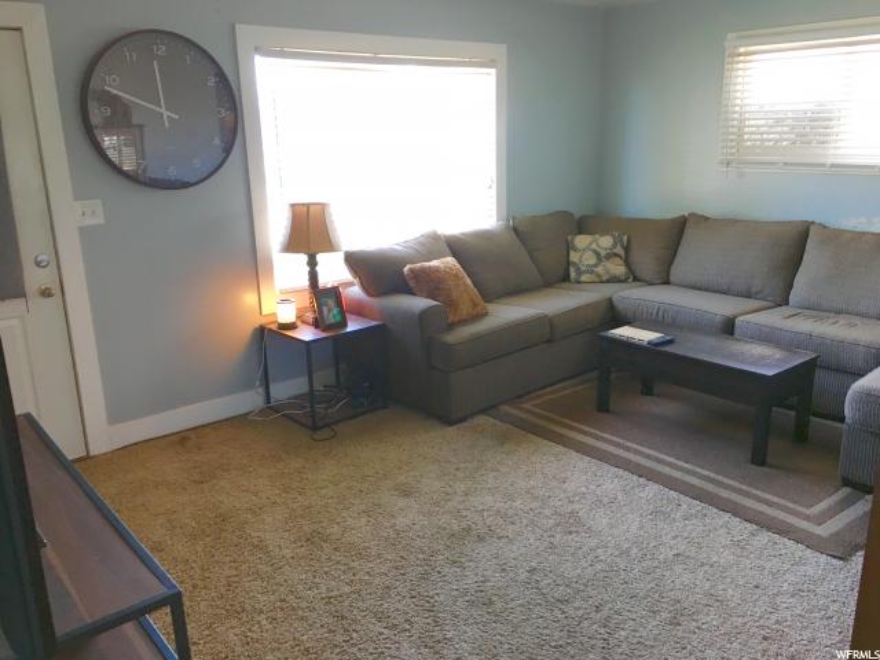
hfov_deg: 61.7
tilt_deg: -14.1
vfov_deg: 48.2
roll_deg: +0.8
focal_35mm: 29
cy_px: 330
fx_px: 737
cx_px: 440
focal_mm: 4.15
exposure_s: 1/30
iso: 80
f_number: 2.2
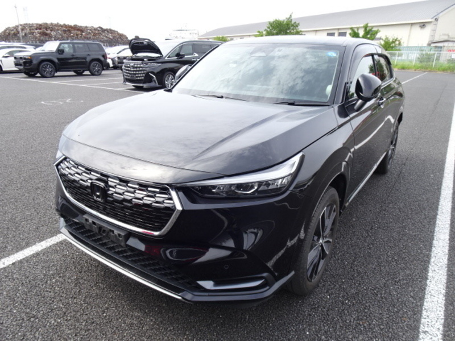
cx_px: 228
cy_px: 170
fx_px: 315
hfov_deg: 71.6
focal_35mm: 24
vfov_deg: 56.8
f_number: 3.5
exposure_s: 1/320
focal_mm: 4.1
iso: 80
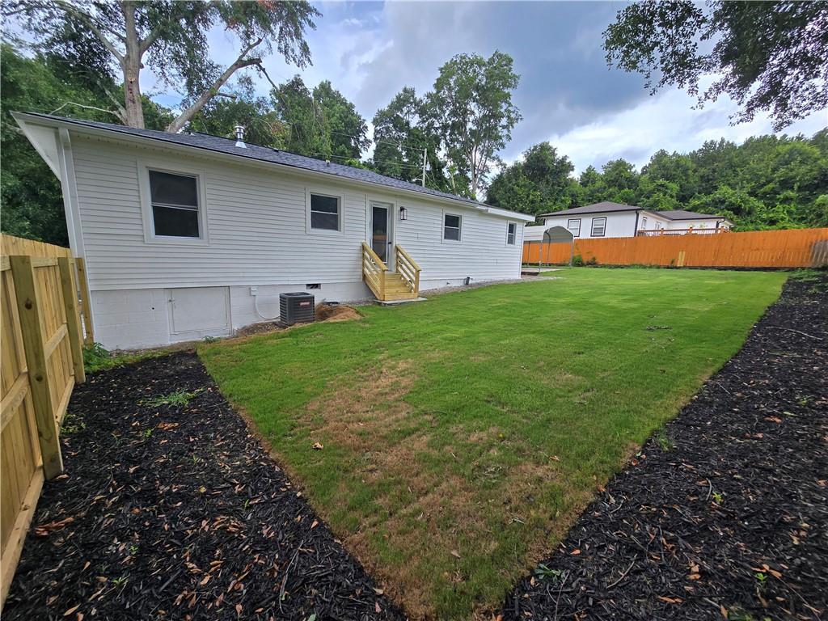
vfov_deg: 89.9
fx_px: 311
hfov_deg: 106.2
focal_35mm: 13
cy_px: 310
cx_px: 414
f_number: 2.2
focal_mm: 2.2
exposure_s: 1/409
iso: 50
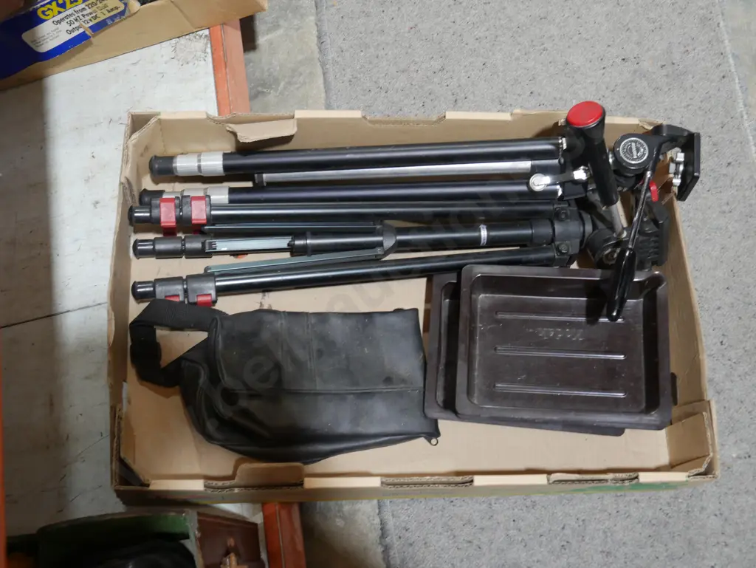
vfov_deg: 31.5
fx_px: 1005
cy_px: 284
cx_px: 378
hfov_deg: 41.2
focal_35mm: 46
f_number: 5.1
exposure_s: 1/60
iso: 800
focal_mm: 23
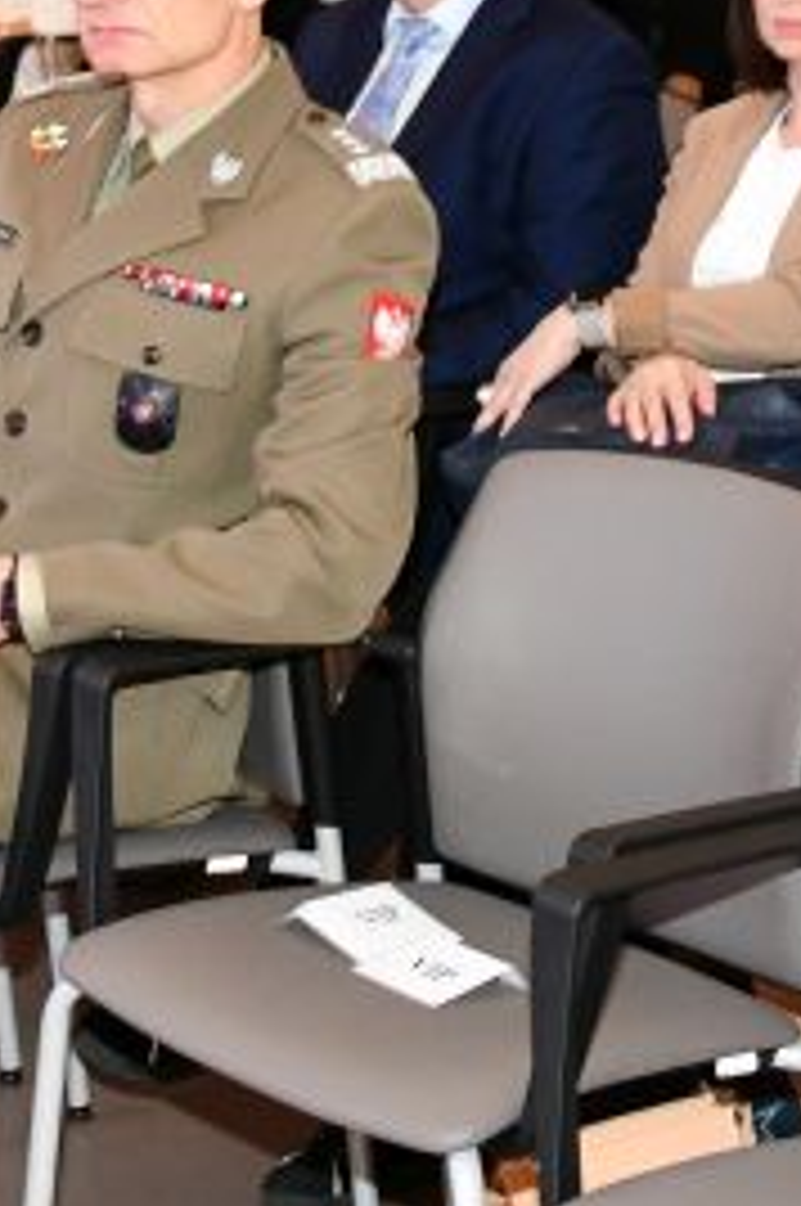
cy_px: 432
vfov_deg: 18.7
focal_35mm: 109
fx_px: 3647
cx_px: 230
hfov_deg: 12.5
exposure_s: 1/60
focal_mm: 27
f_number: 4.5
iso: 2000
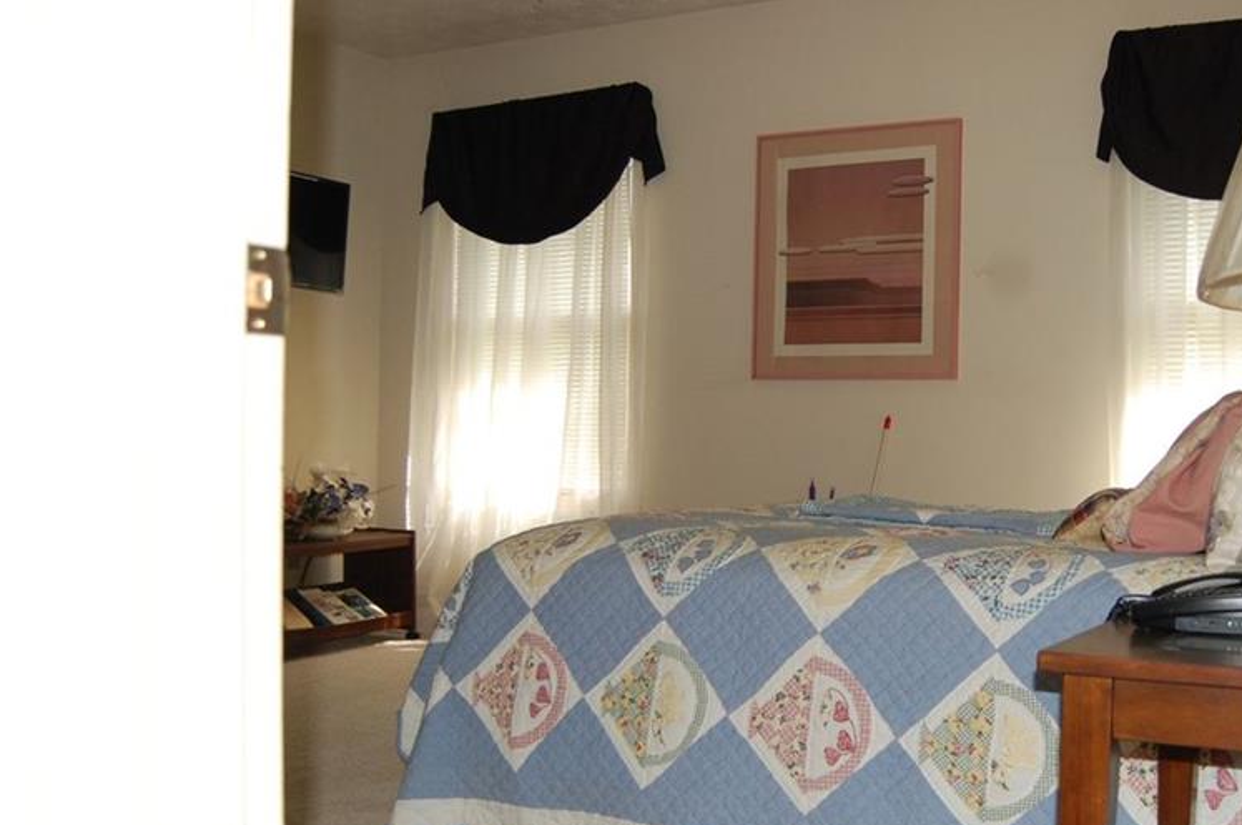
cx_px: 796
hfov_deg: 51.3
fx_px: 1275
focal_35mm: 37
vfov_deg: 35.8
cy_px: 457
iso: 400
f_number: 3.5
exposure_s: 1/60
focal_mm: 18
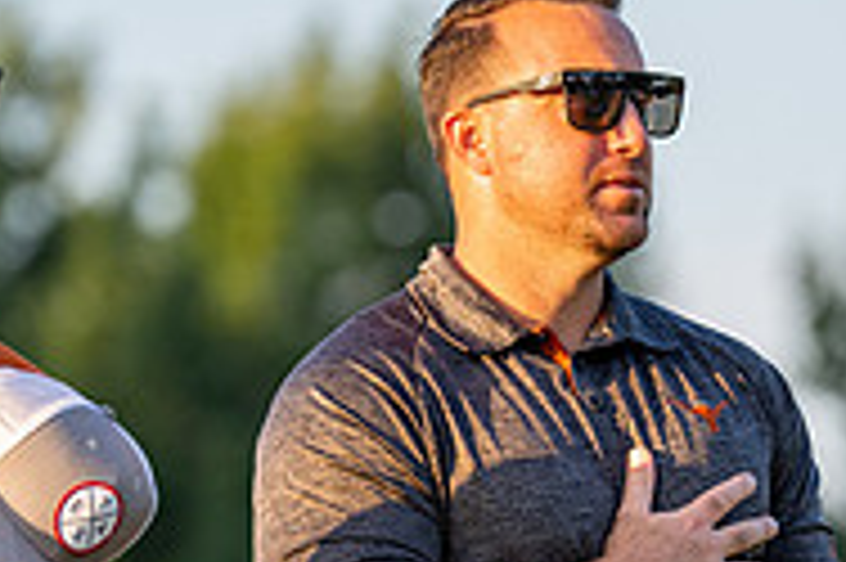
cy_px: 485
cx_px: 372
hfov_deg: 3.9
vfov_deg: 2.6
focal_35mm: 526
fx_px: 12350
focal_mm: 154
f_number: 2.8
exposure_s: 1/1600
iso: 400
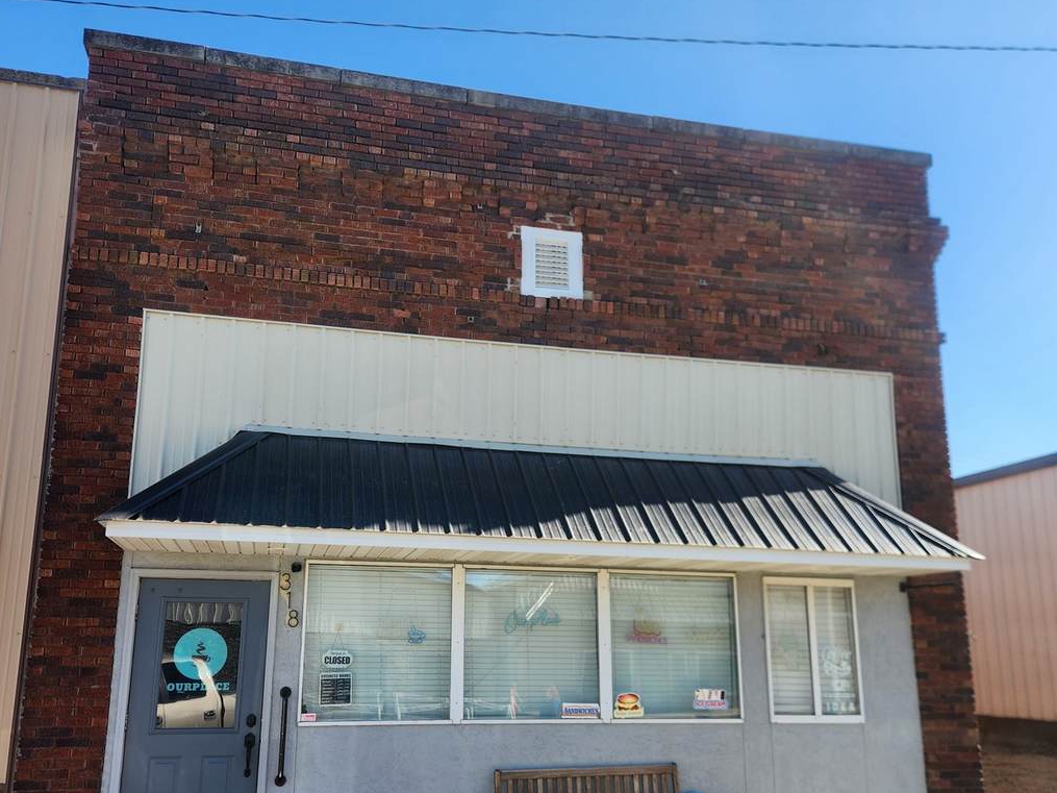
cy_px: 469
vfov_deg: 48.0
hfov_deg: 61.6
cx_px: 493
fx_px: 885
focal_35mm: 29
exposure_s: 1/834
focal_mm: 5.4
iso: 20
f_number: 1.8
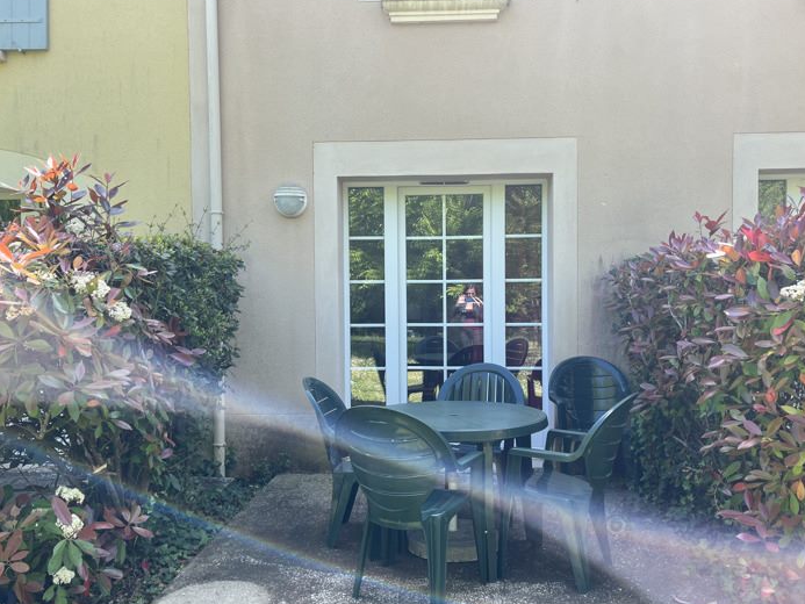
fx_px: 698
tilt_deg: -1.3
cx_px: 408
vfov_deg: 46.8
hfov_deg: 60.0
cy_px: 312
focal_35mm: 30
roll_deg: +0.3
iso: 50
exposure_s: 1/577
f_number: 1.6
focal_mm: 5.1
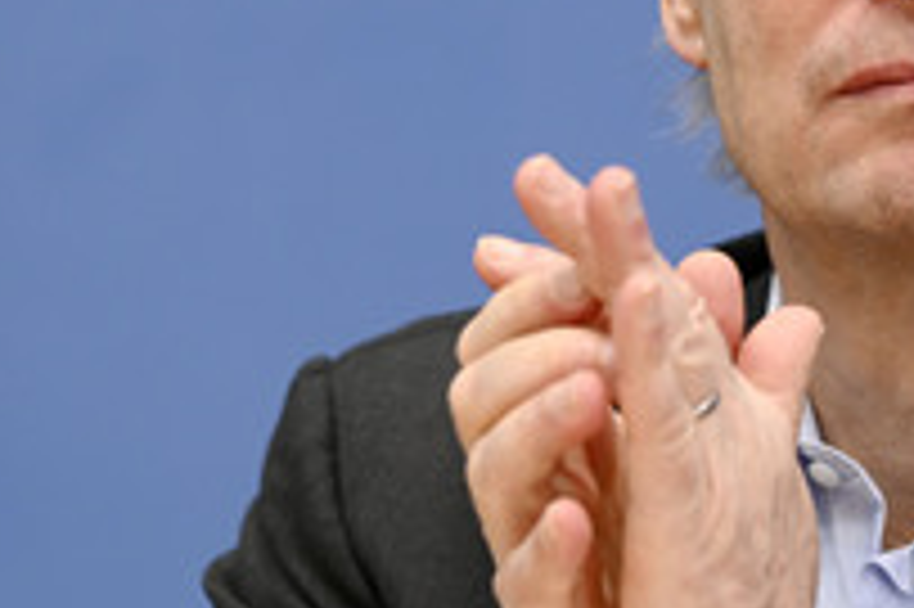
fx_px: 9564
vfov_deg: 3.6
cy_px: 36
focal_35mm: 377
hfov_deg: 5.5
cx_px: 763
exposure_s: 1/500
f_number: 5
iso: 2500
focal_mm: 170
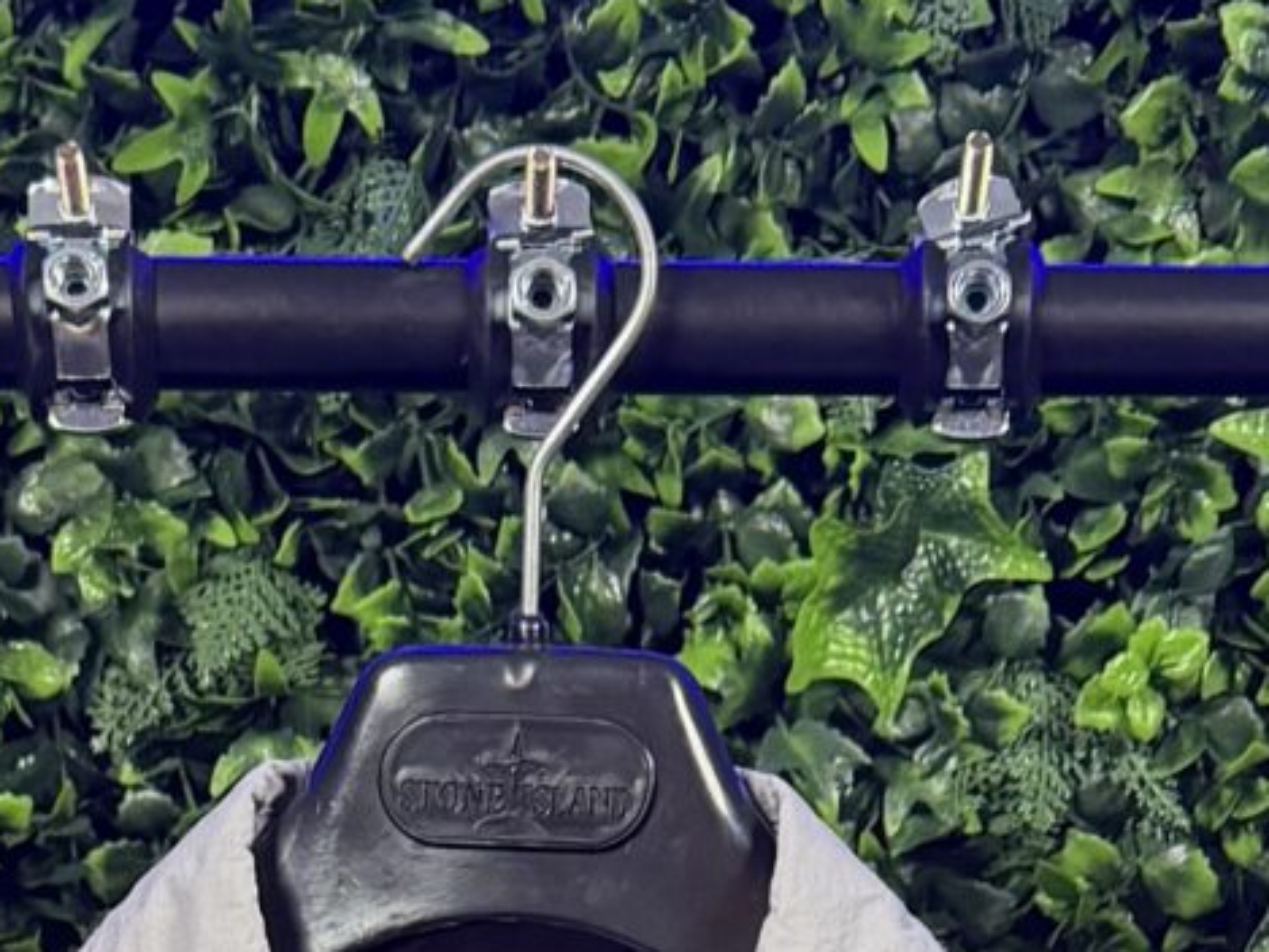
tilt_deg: -5.8
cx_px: 533
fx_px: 4804
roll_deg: -0.6
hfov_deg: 15.0
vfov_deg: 10.1
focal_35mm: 131
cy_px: 2177
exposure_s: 1/63
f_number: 1.78
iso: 200
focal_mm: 6.76
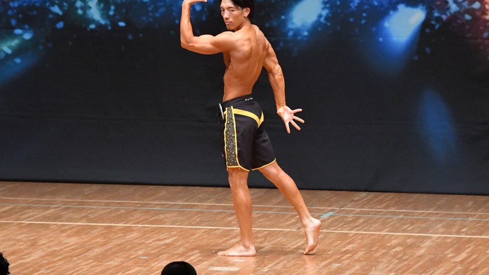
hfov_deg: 7.2
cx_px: 244
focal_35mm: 300
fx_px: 3891
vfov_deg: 4.1
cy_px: 127
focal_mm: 190
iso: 8000
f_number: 5.6
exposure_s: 1/400
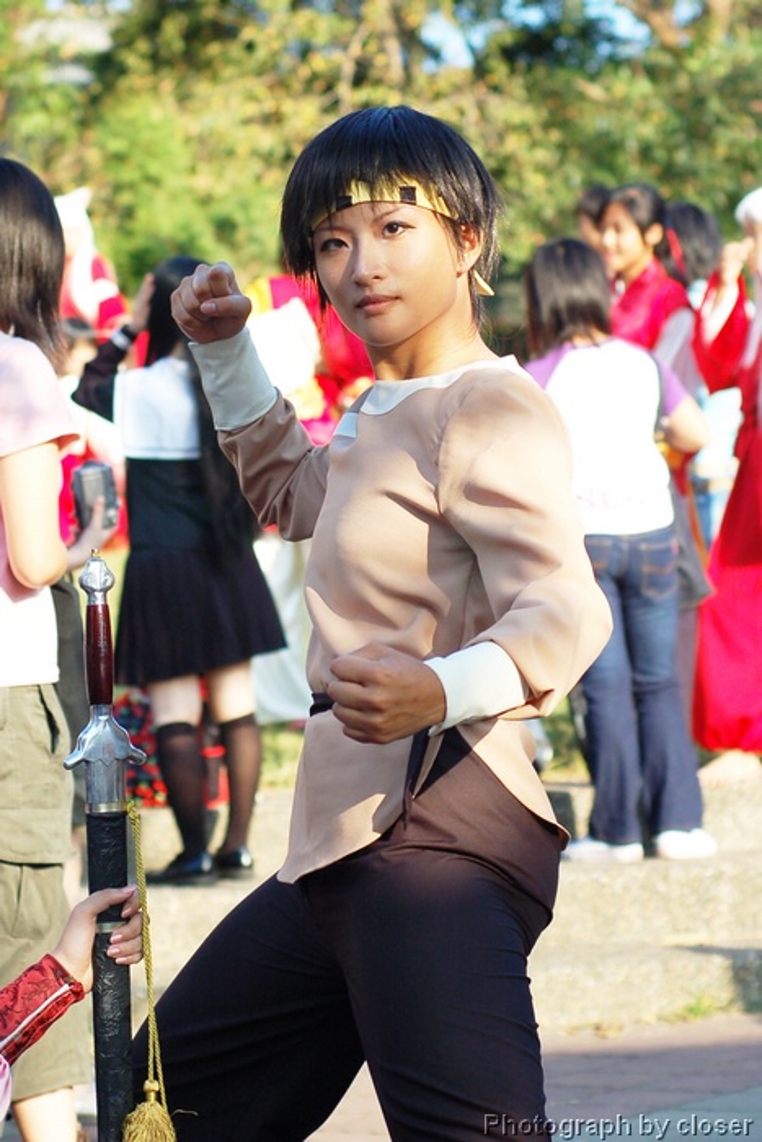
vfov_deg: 27.0
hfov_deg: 18.2
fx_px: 2380
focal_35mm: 75
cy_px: 571
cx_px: 381
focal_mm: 50
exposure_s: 1/800
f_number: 3.2
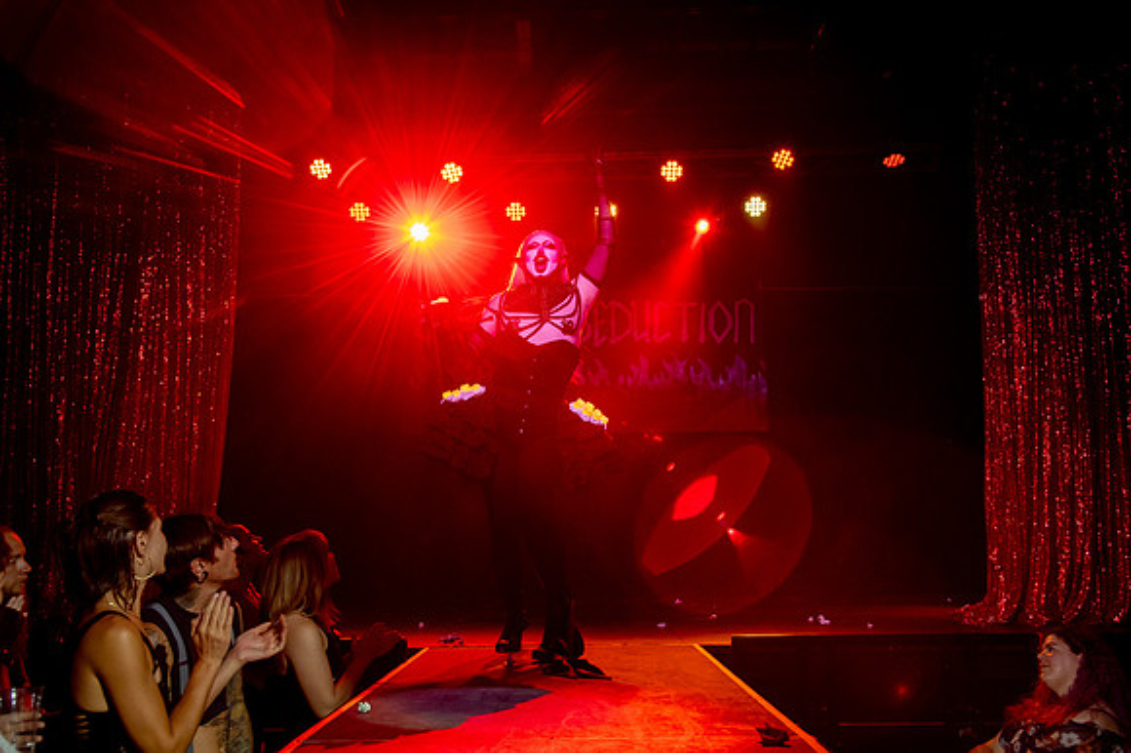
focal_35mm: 36
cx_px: 566
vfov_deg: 36.9
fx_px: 1127
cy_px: 376
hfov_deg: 53.3
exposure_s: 1/80
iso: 6400
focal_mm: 35
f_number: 5.6
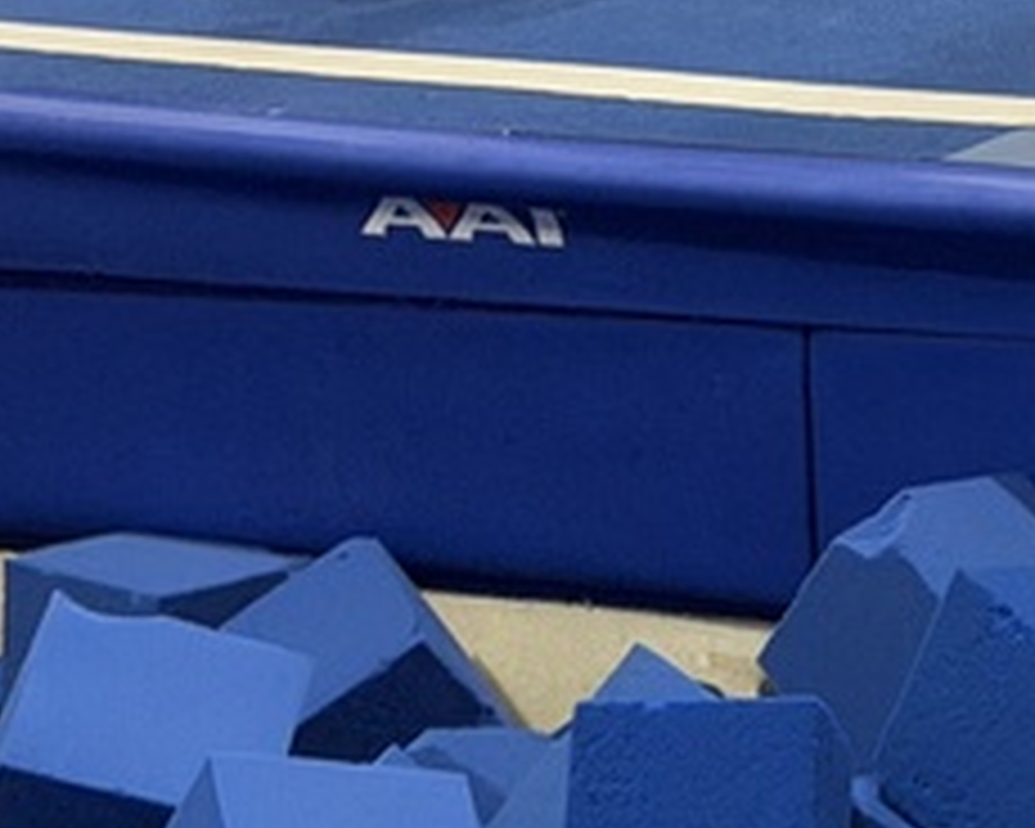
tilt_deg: -9.2
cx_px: 2052
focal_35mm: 209
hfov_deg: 8.7
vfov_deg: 7.3
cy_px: -171
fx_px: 6402
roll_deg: +1.6
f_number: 1.78
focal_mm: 6.76
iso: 200
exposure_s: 1/60
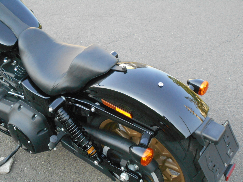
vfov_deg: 29.1
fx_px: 351
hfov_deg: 38.2
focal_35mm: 50
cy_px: 91
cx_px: 122
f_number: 4.5
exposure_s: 1/250
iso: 500
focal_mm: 8.8
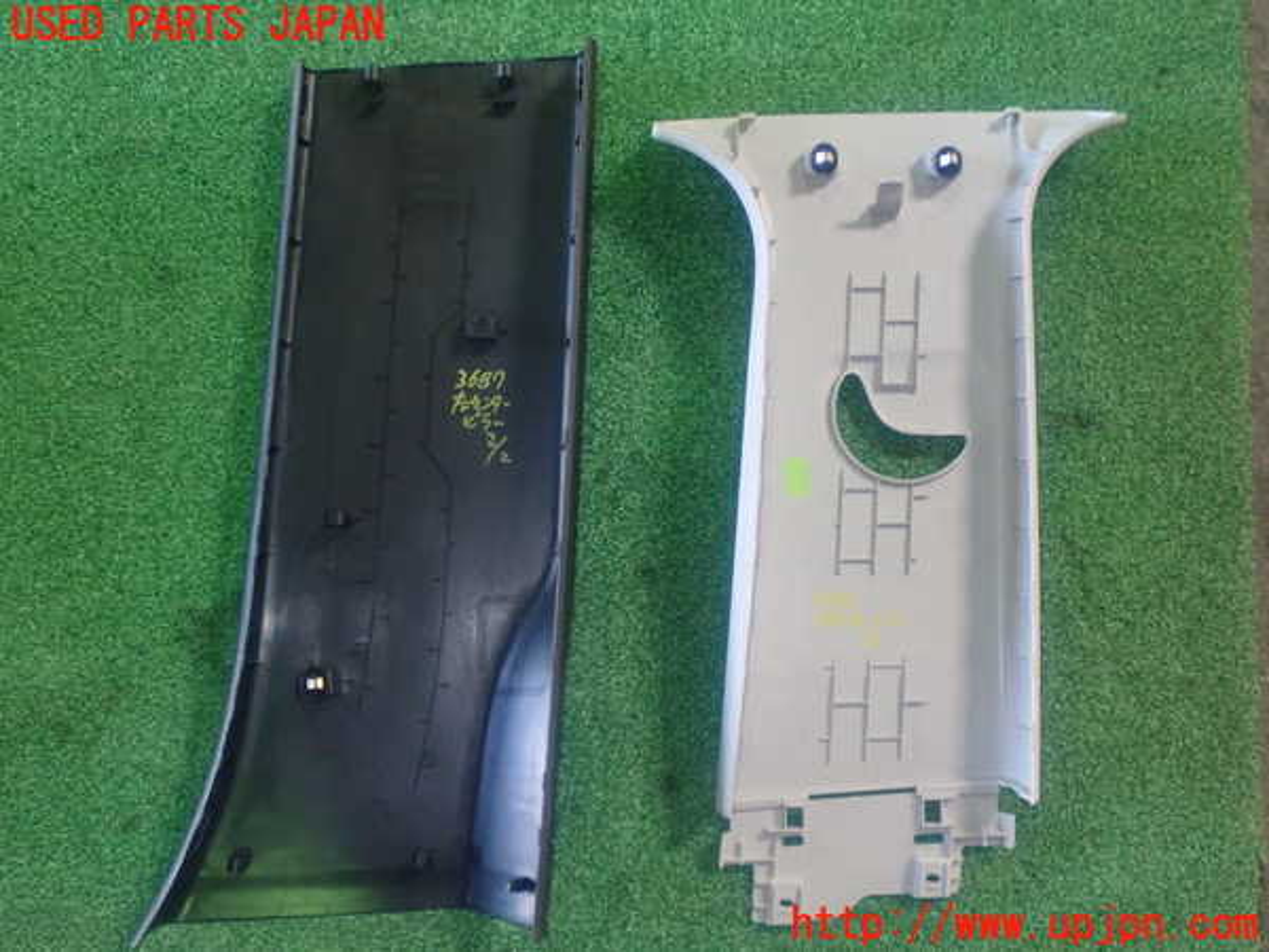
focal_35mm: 41
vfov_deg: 35.1
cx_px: 634
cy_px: 476
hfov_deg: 45.8
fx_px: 1503
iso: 640
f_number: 2.8
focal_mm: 7.31
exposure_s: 1/40
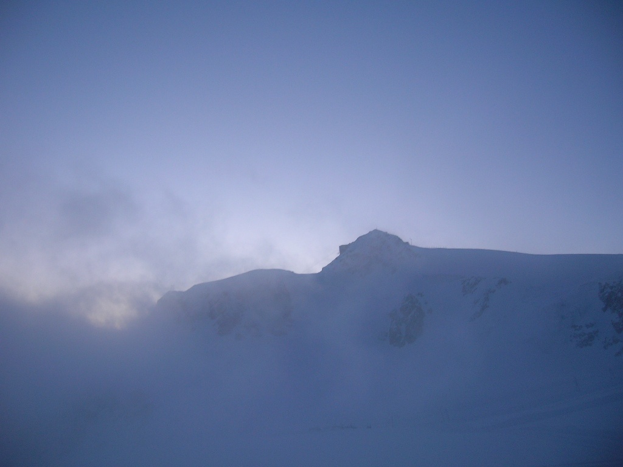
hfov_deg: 54.0
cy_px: 234
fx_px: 612
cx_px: 312
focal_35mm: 34
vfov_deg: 41.8
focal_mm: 5.7
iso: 50
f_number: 2.9
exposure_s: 1/21.3
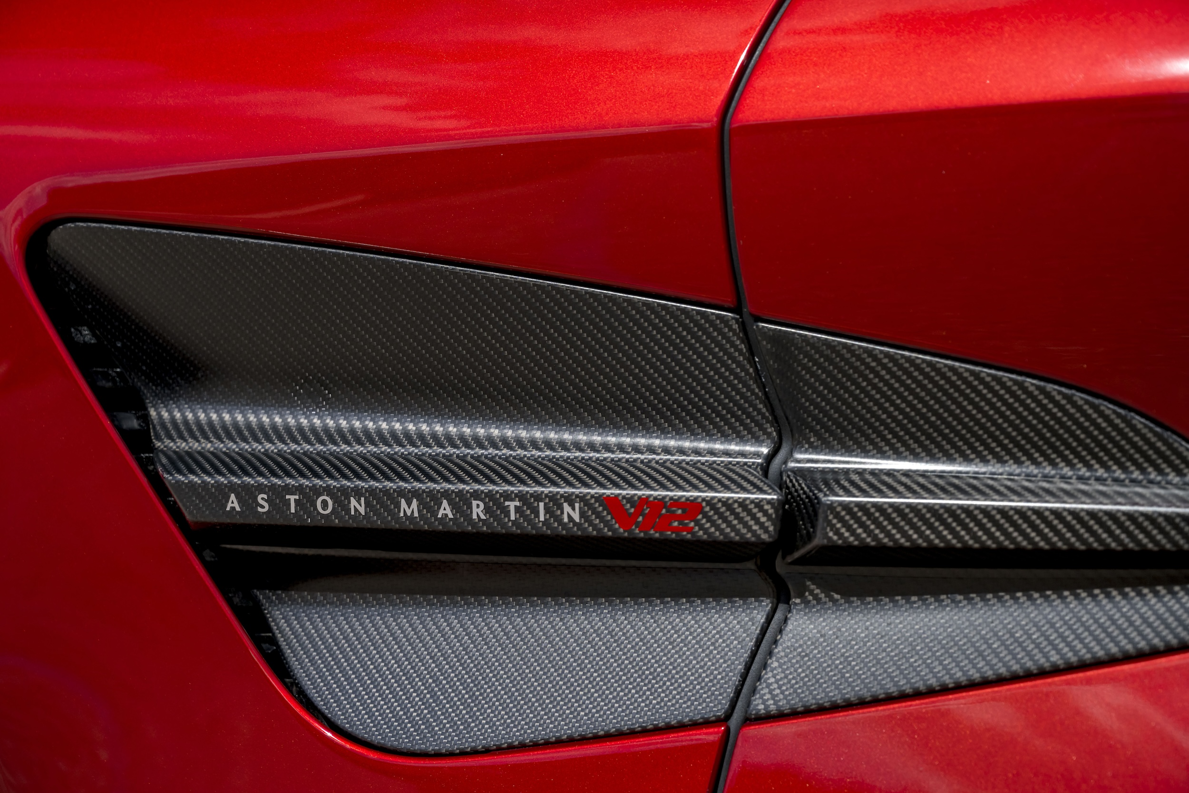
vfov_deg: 21.9
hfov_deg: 32.4
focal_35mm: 62
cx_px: 594
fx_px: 2048
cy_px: 396
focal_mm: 62
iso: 400
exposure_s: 1/800
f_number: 5.6
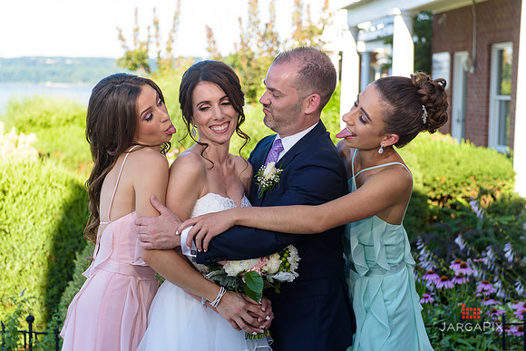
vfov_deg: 19.5
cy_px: 176
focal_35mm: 70
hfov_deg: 28.8
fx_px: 1023
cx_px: 263
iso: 200
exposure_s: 1/250
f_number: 4
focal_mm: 70
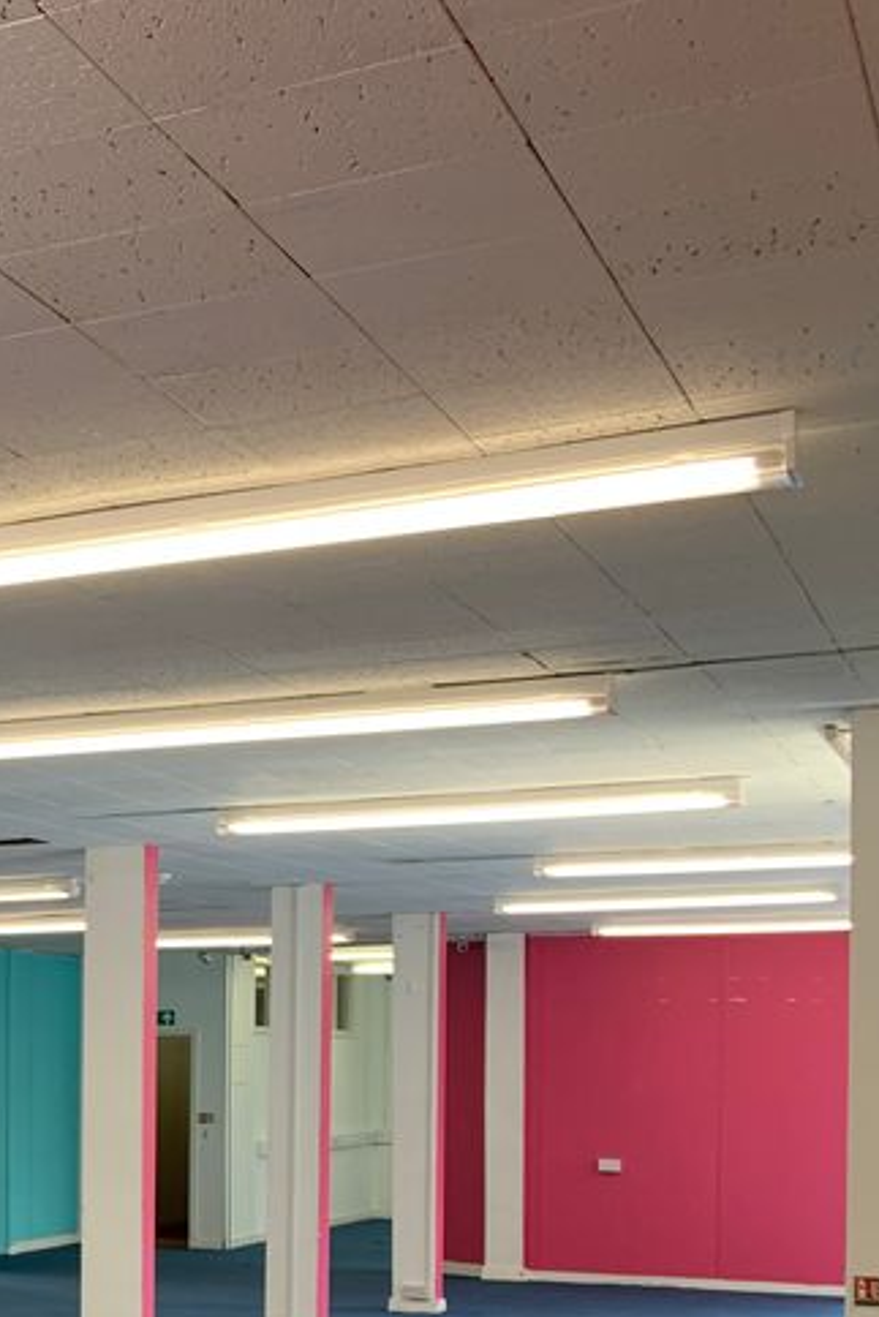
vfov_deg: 31.2
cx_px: -591
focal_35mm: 62
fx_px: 2269
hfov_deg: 18.3
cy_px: 1131
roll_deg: +0.0
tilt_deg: -3.1
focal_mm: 4.25
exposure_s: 1/100
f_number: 1.8
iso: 50
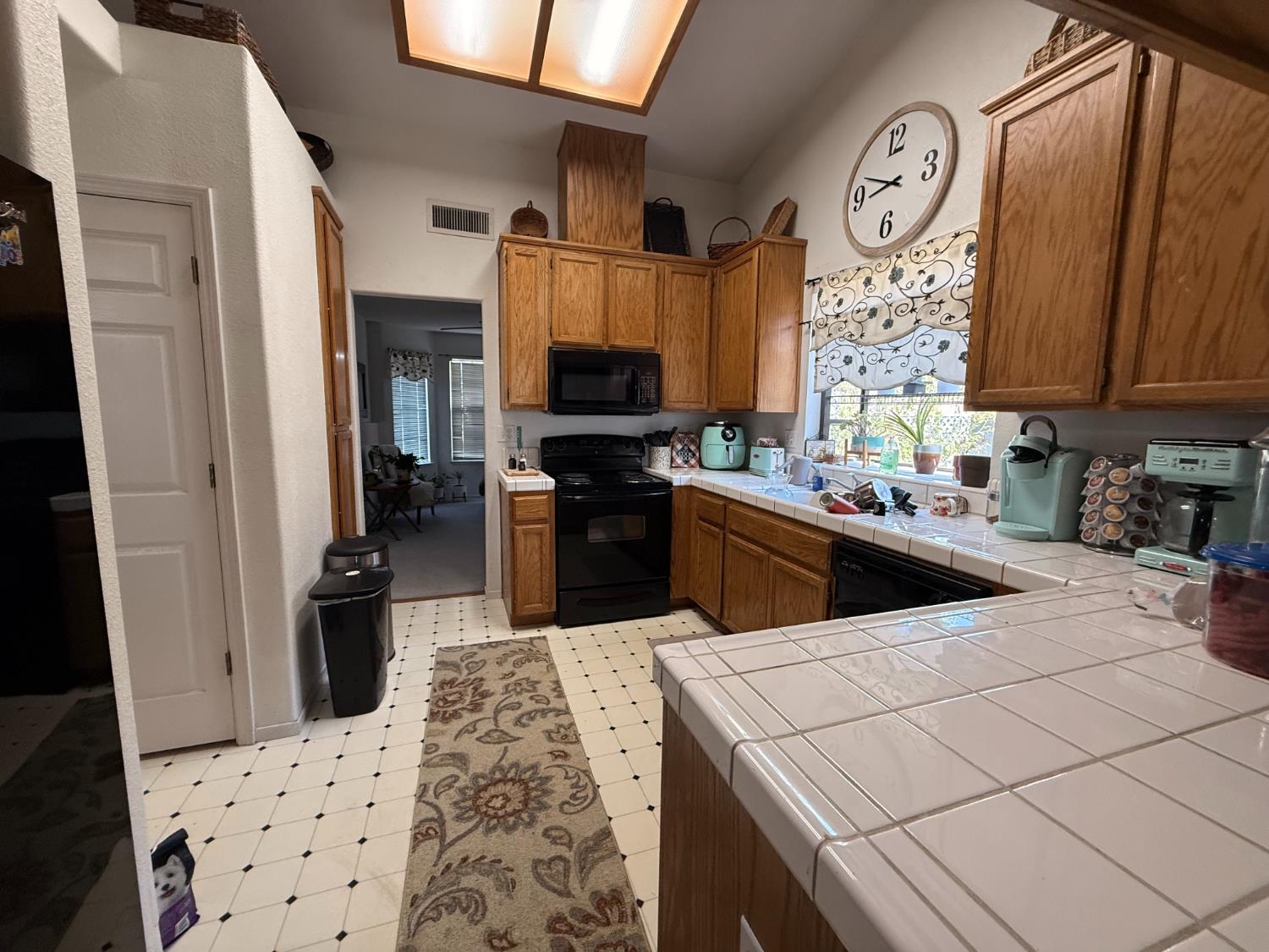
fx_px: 513
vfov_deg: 85.7
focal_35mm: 14
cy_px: 476
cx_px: 634
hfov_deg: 102.1
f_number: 2.2
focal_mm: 2.22
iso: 250
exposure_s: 1/120
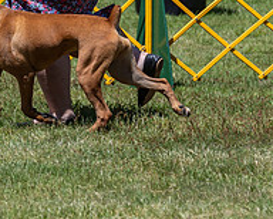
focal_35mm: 432
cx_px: -60
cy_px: -53
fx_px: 3494
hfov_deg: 4.5
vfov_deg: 3.6
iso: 100
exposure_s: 1/640
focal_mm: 131
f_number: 6.3
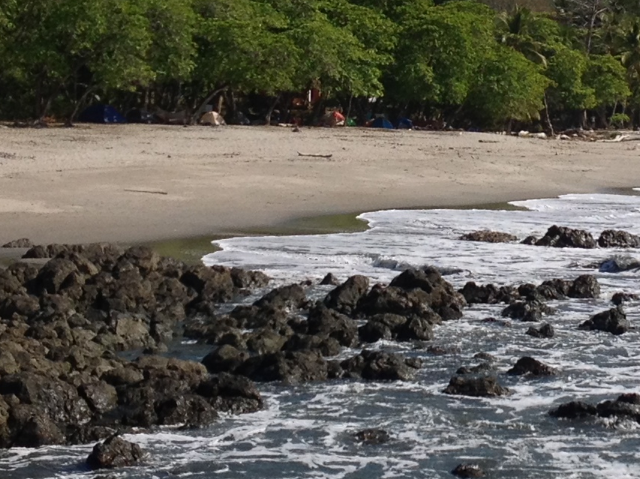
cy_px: 81
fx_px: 2476
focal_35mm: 134
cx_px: 593
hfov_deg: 14.6
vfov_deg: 11.0
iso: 50
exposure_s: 1/2513
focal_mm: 4.28
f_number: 2.4
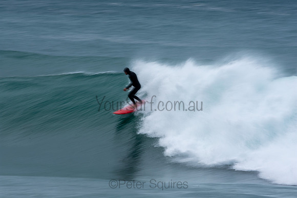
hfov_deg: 2.7
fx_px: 6189
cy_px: 99
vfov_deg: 1.8
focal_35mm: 750
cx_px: 148
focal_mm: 500
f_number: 29
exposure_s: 1/20
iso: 100
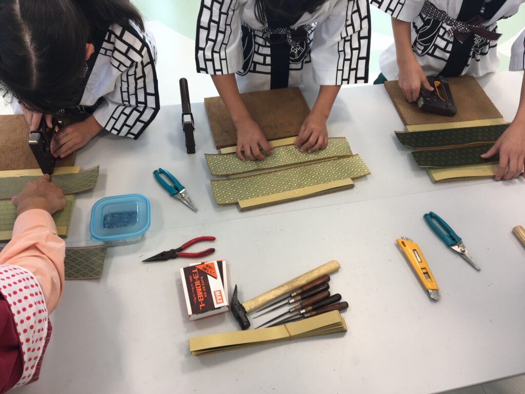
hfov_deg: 61.7
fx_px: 440
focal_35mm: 29
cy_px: 197
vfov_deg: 48.2
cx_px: 262
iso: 32
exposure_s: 1/60
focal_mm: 4.15
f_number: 2.2
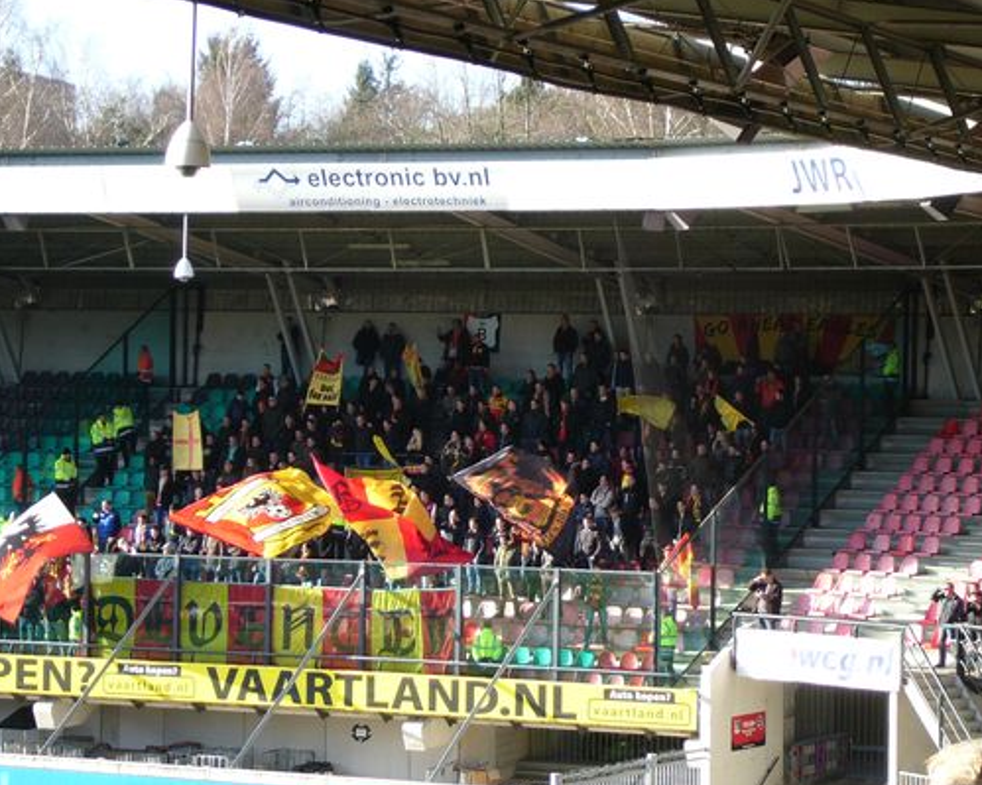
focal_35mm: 117
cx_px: 478
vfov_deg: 13.2
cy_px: 379
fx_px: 3400
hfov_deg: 16.4
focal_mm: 17.4
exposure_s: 1/80
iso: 100
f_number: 4.9
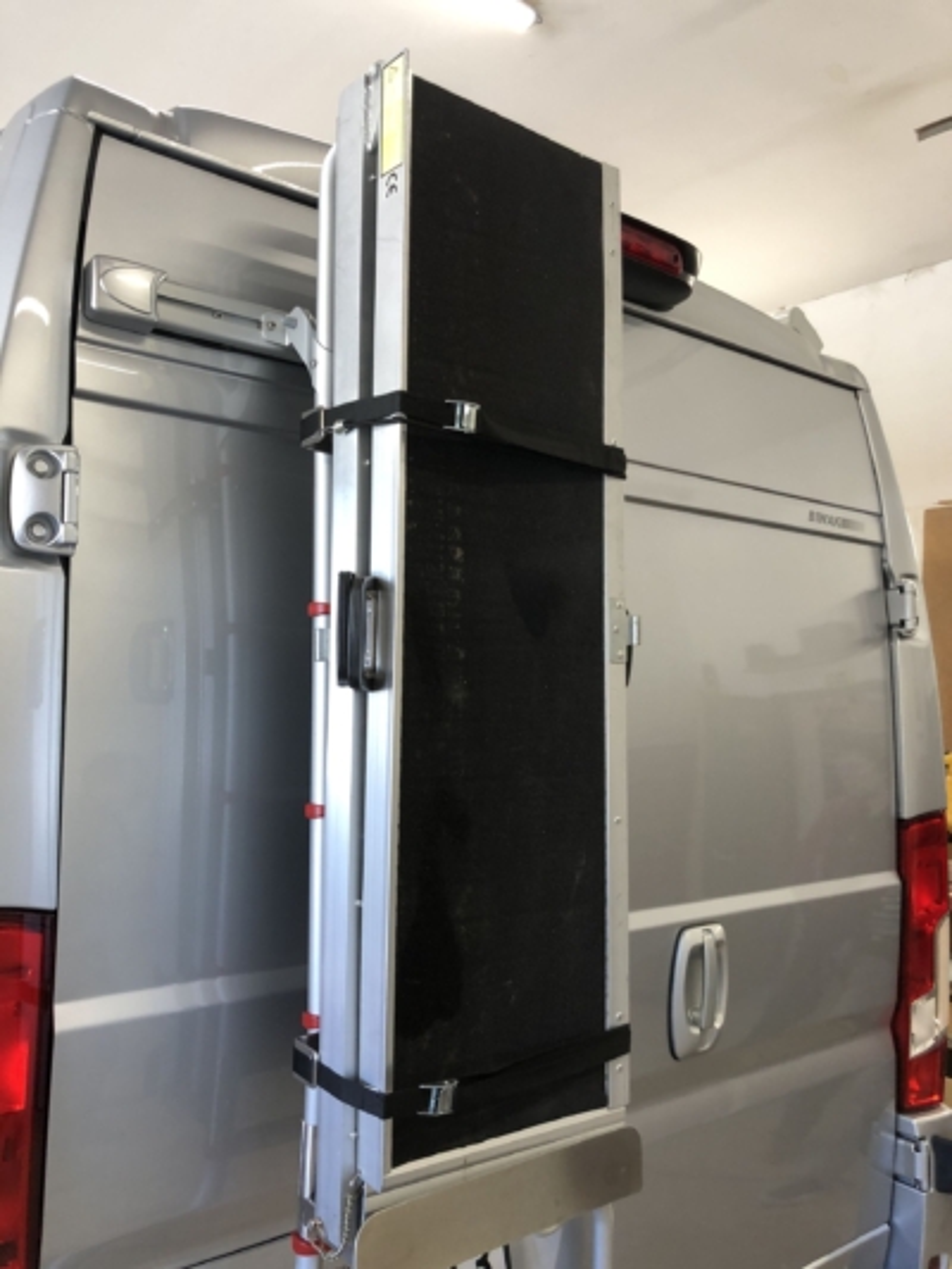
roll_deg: -1.7
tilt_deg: +1.5
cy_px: 634
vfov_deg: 63.4
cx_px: 476
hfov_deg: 49.8
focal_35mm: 28
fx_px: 1026
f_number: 1.8
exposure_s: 1/25
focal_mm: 4
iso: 32
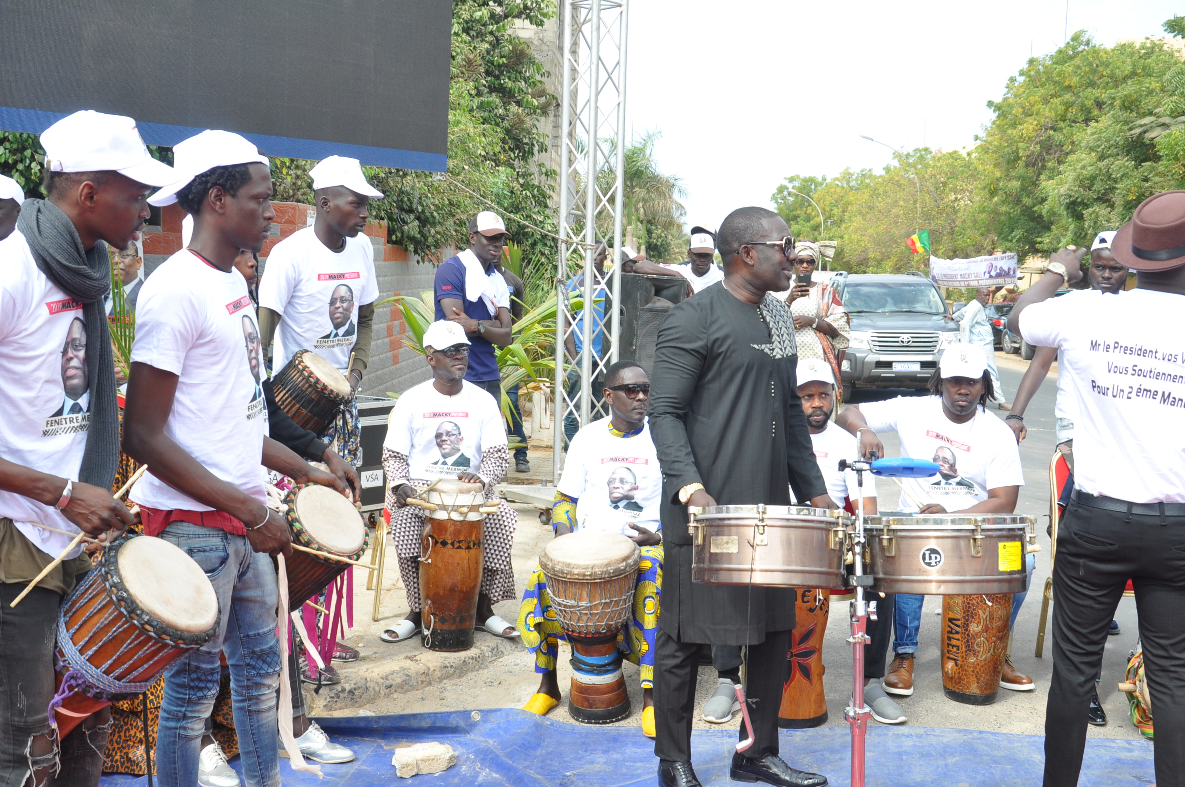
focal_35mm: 39
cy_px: 394
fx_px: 1282
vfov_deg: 34.1
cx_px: 592
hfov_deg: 49.6
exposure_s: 1/200
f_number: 13
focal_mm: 26
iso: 400
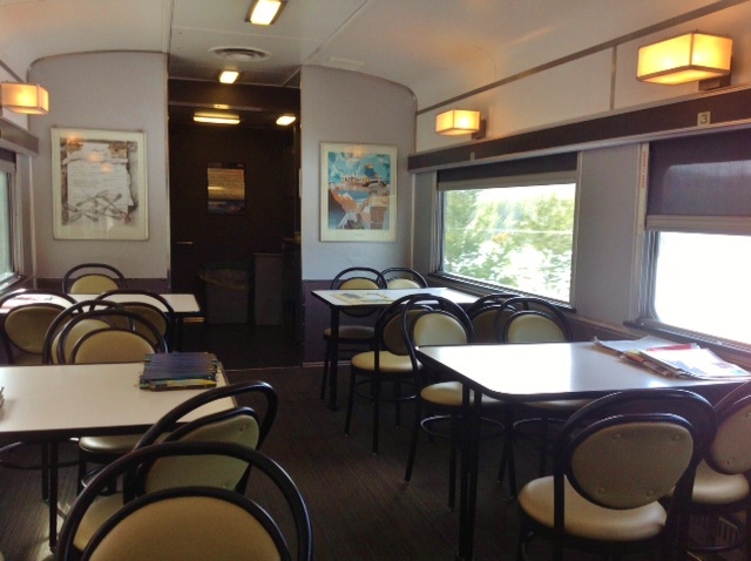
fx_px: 758
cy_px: 280
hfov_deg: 52.7
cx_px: 376
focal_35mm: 35
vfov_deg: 40.6
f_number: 2.4
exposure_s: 1/120
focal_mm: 4.28
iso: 80
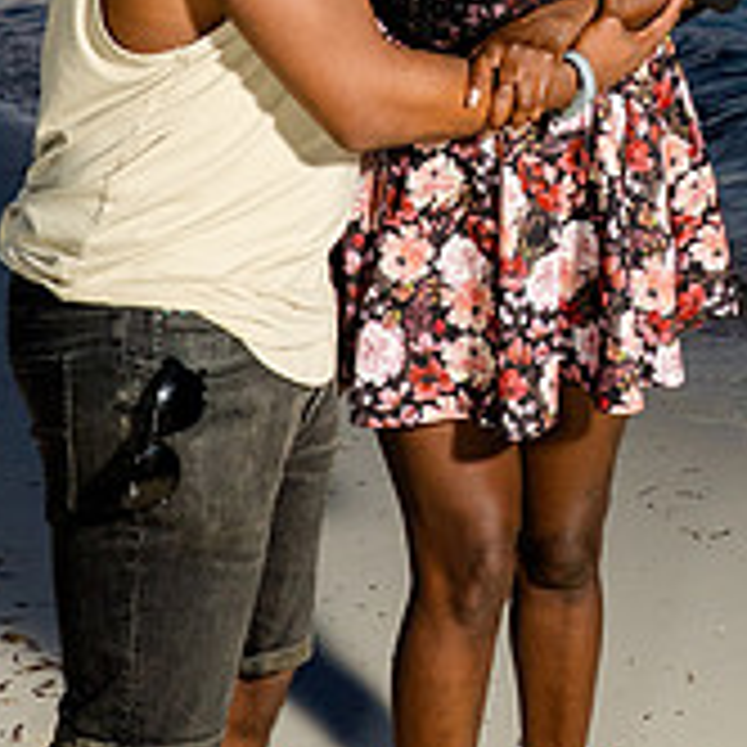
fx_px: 2246
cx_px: 574
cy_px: 27
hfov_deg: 18.7
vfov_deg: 18.5
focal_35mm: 92
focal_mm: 40
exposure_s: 1/200
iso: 1000
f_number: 5.6
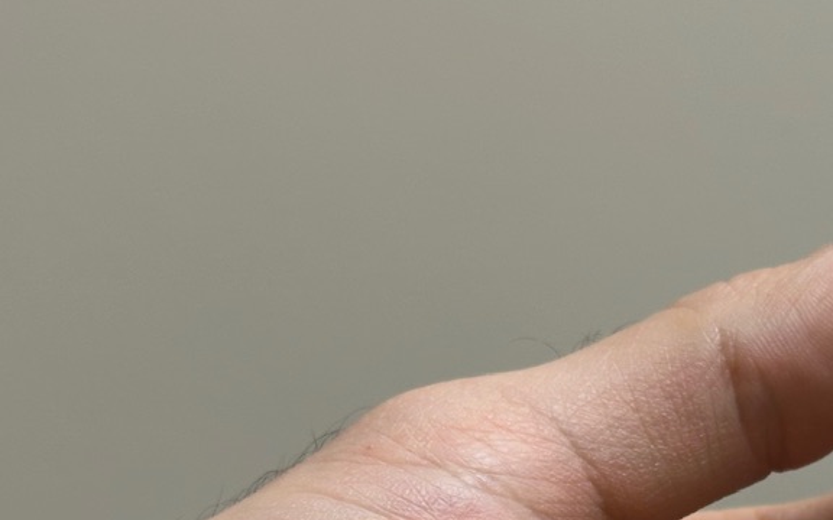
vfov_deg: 11.4
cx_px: 567
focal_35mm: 113
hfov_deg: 18.4
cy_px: 545
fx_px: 2565
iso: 80
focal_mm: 6.86
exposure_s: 1/100
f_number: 1.78
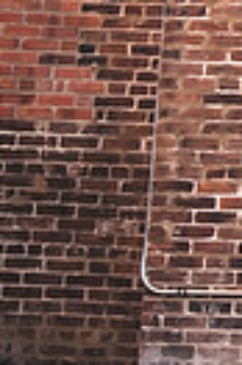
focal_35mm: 162
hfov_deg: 7.3
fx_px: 1638
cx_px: 773
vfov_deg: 12.6
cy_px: 26
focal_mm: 35
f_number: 2.8
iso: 160
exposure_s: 1/160
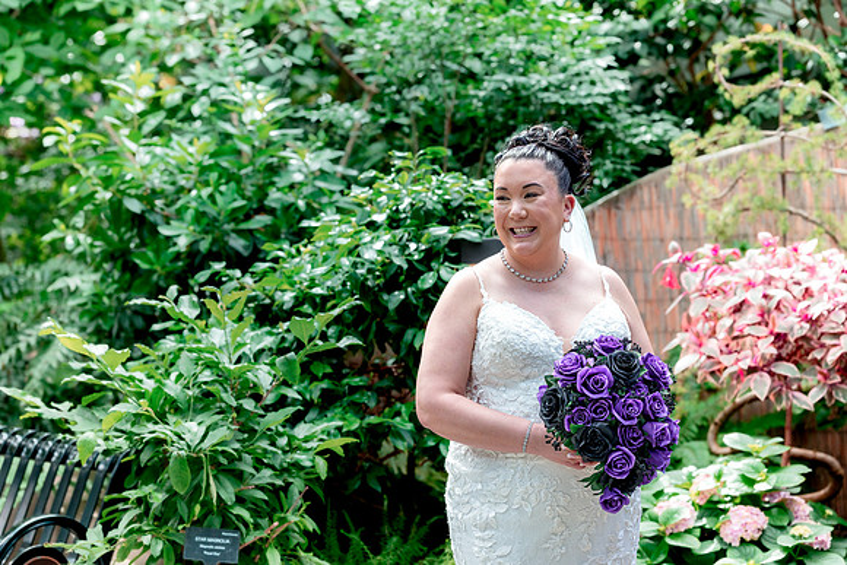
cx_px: 424
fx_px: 2141
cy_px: 282
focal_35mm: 91
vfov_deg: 15.0
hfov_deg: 22.4
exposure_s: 1/640
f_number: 3.5
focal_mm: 91
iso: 640
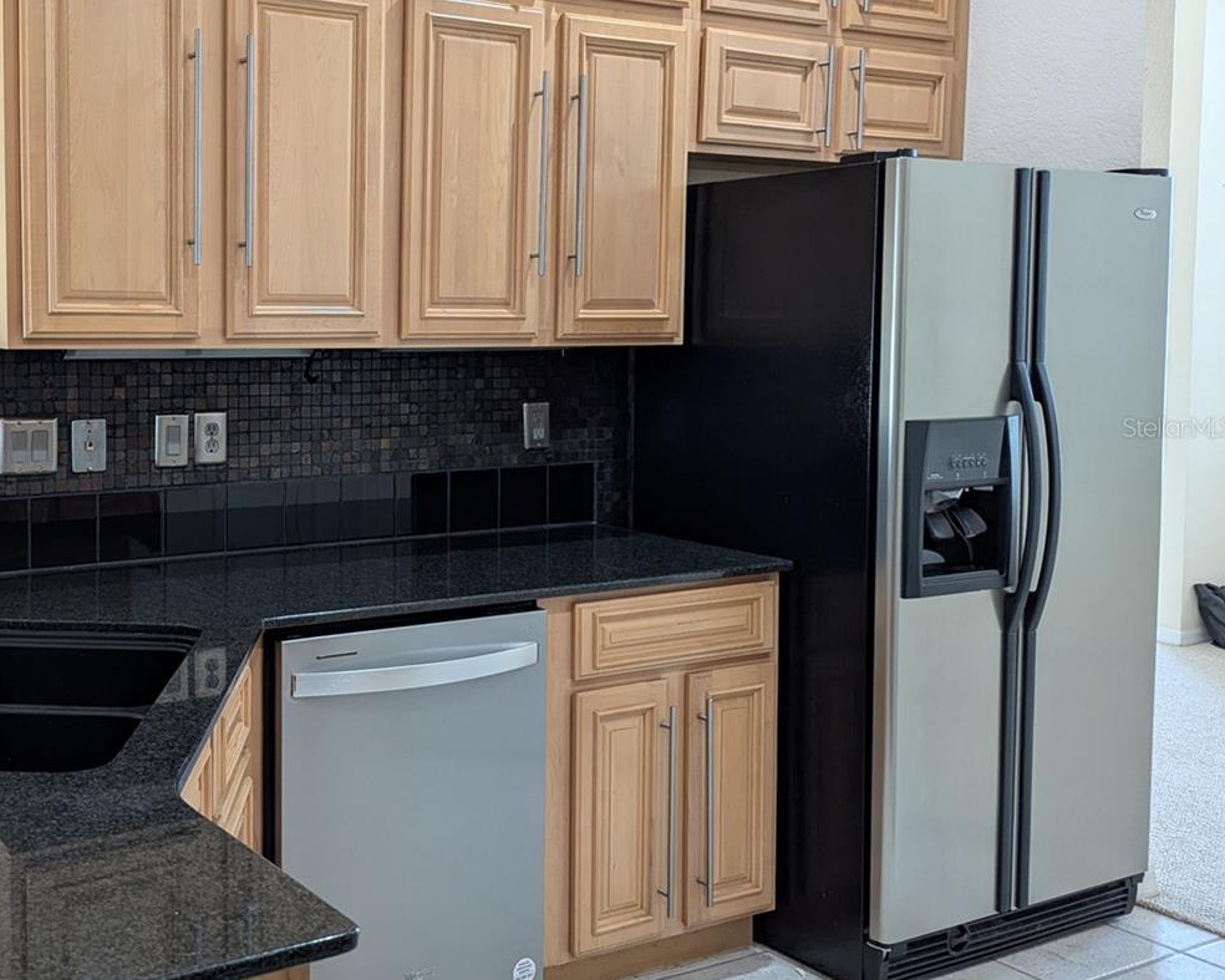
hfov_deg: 45.5
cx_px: 248
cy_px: 427
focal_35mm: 38
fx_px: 1378
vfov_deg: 39.1
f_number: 1.85
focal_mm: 6.81
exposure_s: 1/40
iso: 170
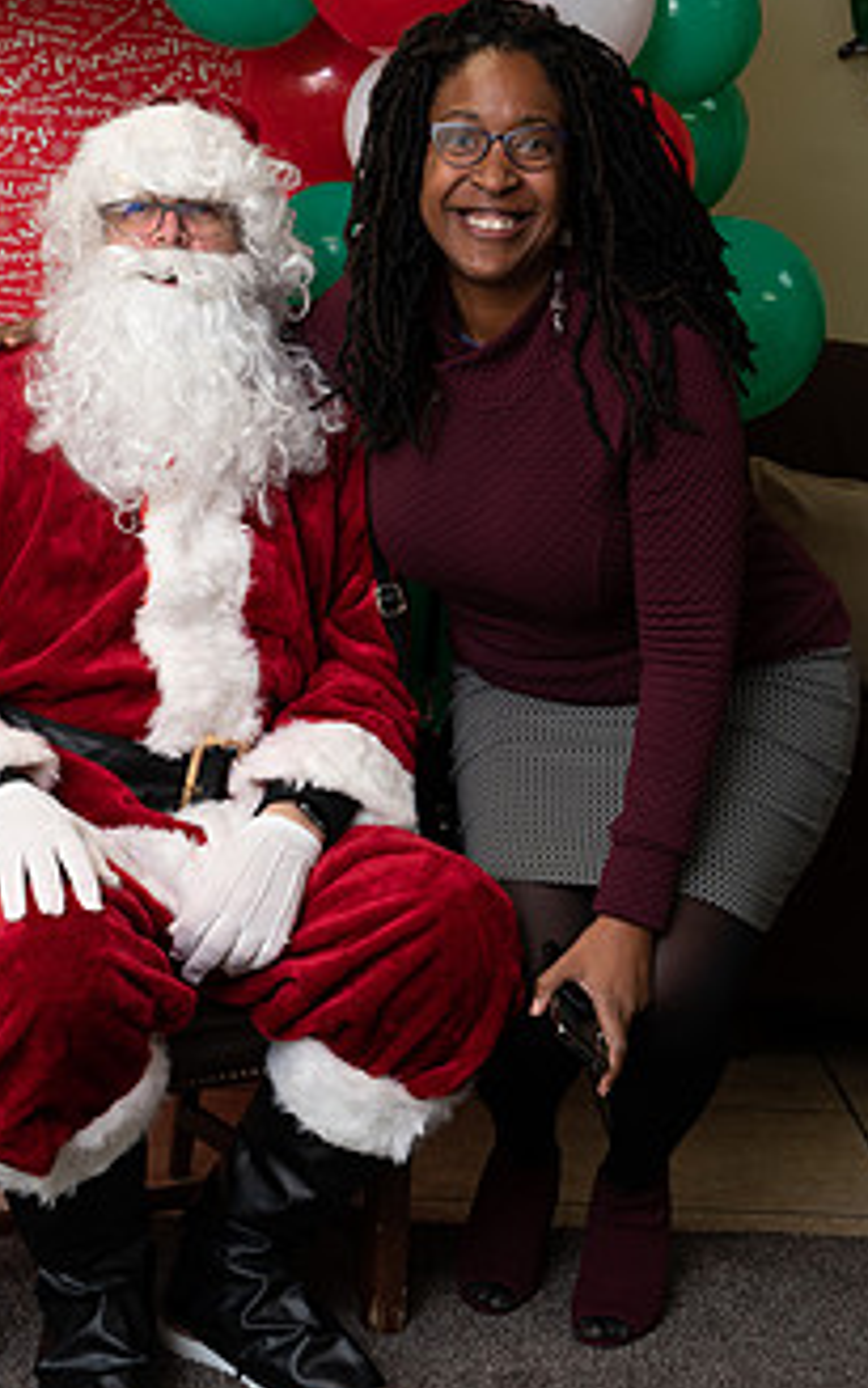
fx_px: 2801
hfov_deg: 17.6
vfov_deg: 27.8
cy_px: 609
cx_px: 334
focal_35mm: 74
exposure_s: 1/80
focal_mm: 53
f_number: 5
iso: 400
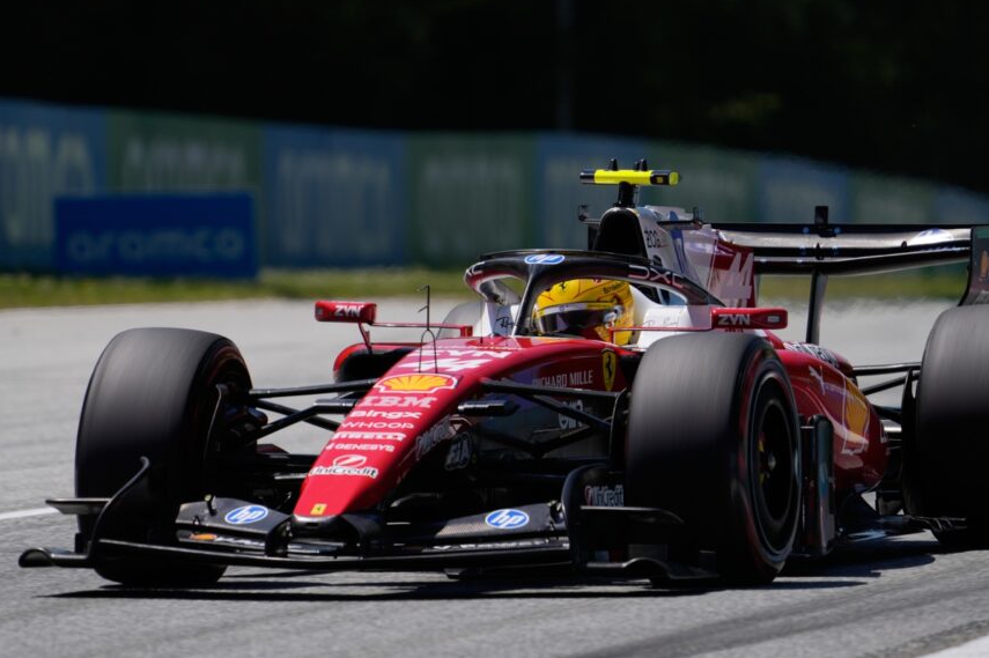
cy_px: 355
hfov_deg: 2.9
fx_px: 19274
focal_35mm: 702
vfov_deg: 2.0
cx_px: 537
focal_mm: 600
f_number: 7.1
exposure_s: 1/1250
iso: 200
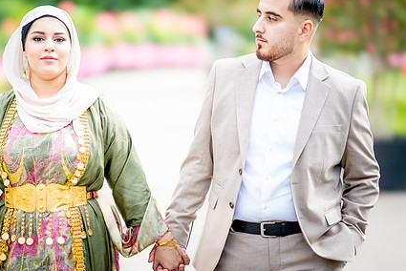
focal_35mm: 116
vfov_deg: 11.8
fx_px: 1309
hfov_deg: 17.6
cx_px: 136
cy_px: 130
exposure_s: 1/2500
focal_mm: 85
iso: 100
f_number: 1.4
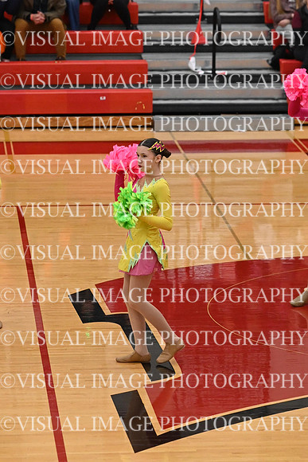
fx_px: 2398
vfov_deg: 11.0
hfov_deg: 7.3
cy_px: 231
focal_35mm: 187
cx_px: 154
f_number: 4
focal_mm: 125
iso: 6400
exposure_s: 1/400
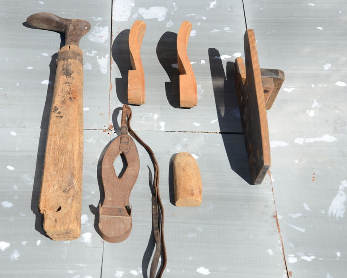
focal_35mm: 59
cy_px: 138
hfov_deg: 31.9
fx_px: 606
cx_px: 151
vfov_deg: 25.8
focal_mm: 52
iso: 100
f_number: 6.3
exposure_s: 1/250
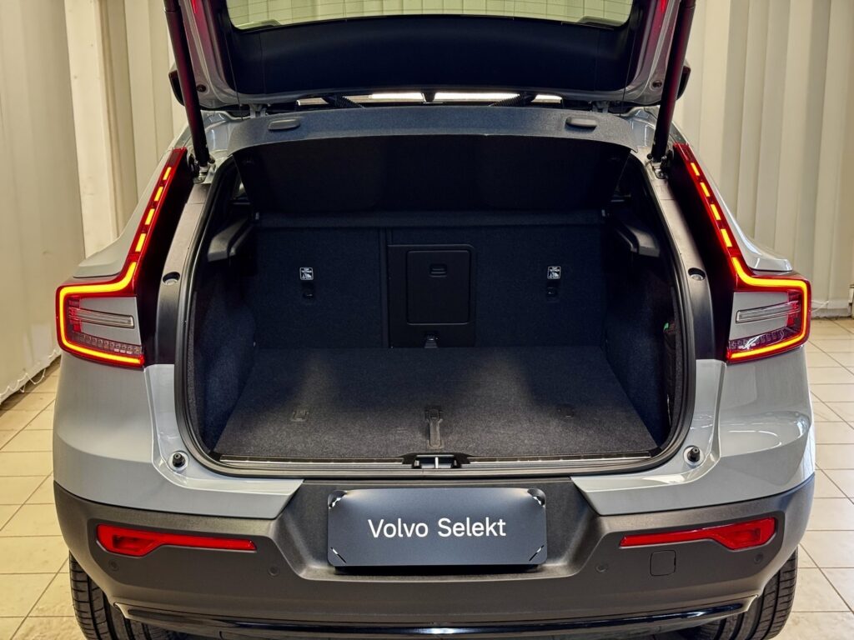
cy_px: 320
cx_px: 427
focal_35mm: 48
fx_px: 1184
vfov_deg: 30.3
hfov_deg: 39.7
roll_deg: +0.4
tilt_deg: -13.0
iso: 200
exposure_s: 1/50
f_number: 1.78
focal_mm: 6.76
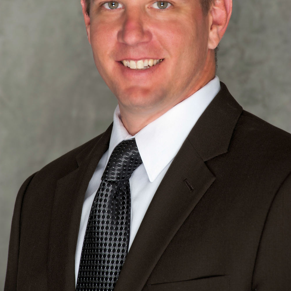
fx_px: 2435
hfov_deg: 6.8
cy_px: 93
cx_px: 145
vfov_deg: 6.8
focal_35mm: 256
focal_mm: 200
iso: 100
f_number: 10
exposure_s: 1/125
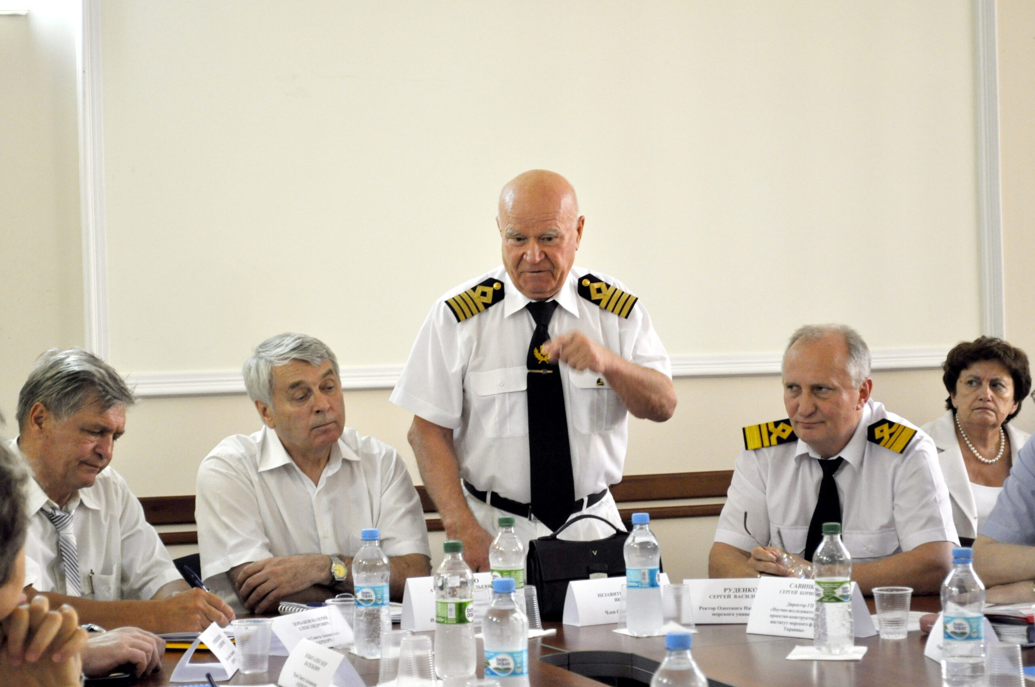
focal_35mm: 82
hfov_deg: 24.6
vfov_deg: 16.5
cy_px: 344
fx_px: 2369
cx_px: 518
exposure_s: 1/30
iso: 800
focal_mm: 55
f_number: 5.6
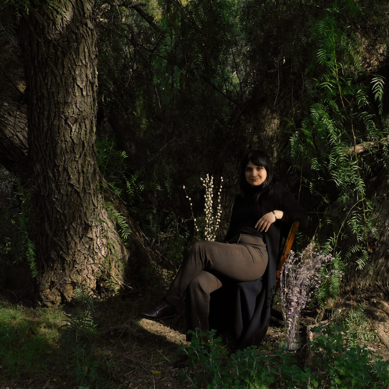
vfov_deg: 28.6
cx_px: 242
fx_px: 763
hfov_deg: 28.5
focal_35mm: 60
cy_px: 197
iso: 125
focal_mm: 9
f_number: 4
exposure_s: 1/320
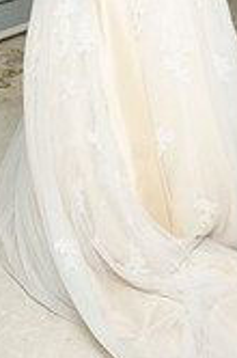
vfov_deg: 25.4
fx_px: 724
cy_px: -52
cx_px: 136
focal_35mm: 73
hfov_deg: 18.6
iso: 400
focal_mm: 18
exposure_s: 1/60
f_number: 5.6
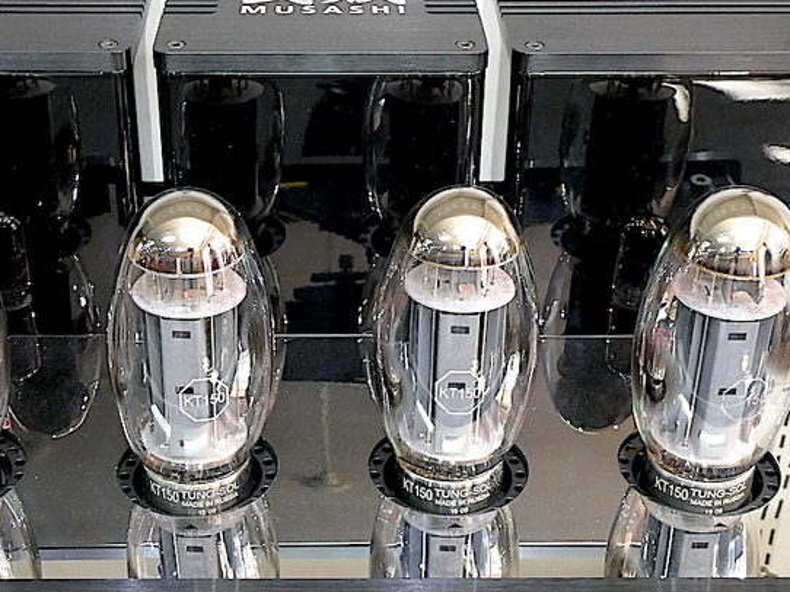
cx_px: 315
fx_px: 1414
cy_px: 356
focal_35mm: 62
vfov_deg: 23.6
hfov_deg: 31.1
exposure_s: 1/15
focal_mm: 6.3
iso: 200
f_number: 3.7
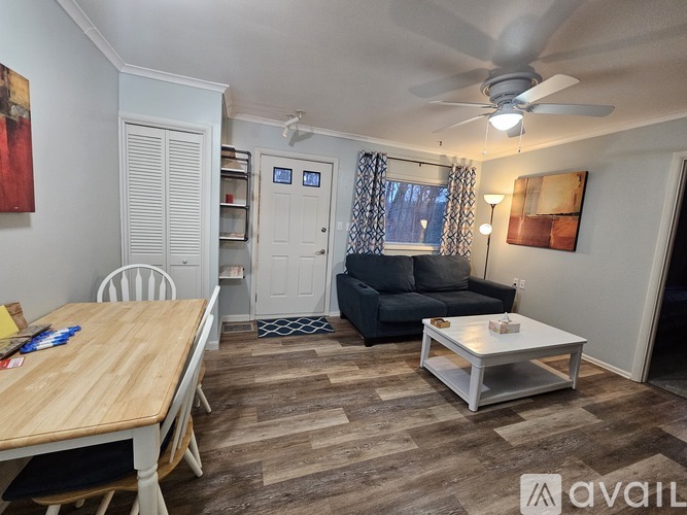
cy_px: 258
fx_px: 258
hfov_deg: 106.2
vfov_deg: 89.9
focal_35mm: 13
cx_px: 344
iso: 400
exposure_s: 1/60
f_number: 2.2
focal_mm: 2.2
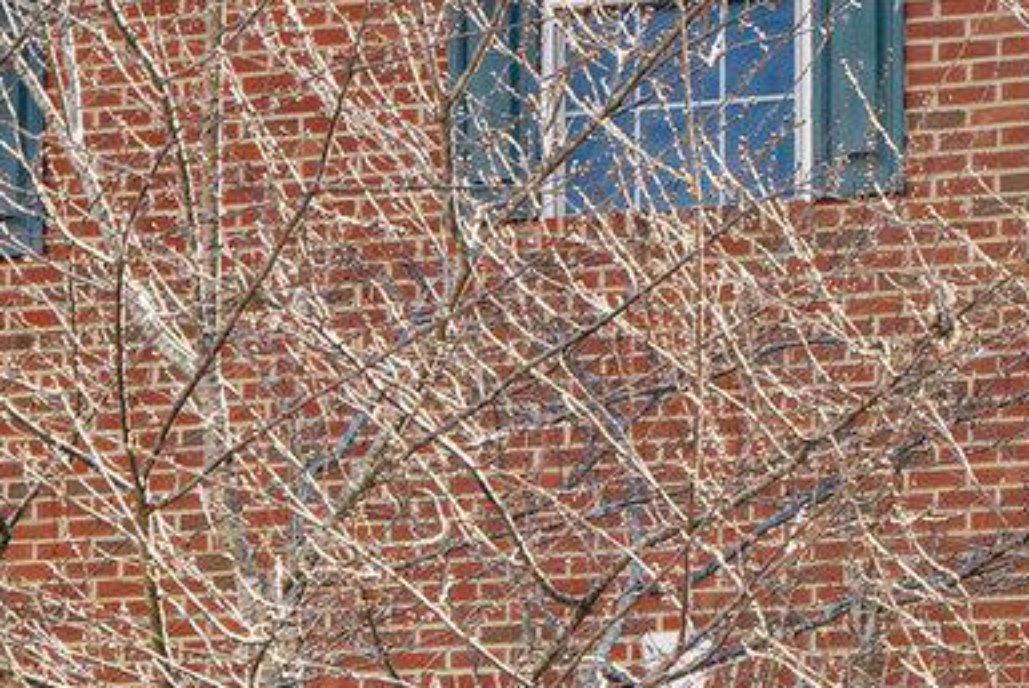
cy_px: 708
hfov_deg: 12.9
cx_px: 248
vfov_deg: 8.6
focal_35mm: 159
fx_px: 4548
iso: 400
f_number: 8
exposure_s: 1/640
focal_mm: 30
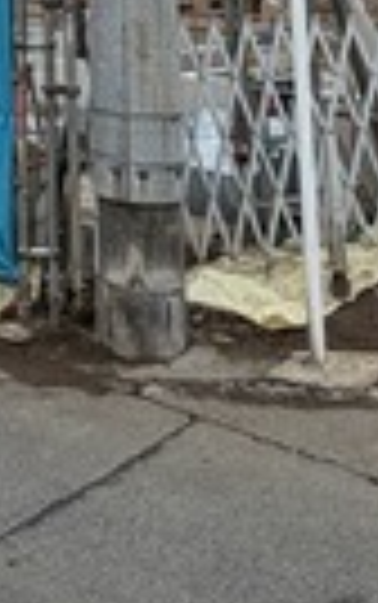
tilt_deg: +13.7
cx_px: -94
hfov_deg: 17.4
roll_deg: +0.9
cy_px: -338
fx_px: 1168
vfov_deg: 22.7
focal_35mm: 71
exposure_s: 1/770
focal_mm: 2.22
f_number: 2.2
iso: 32
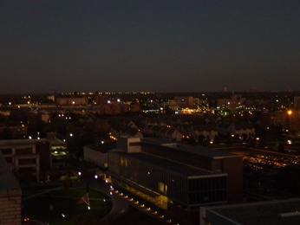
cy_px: 112
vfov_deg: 24.4
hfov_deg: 32.2
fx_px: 520
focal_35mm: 60
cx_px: 150
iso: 200
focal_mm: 9.9
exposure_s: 1/8
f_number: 3.6
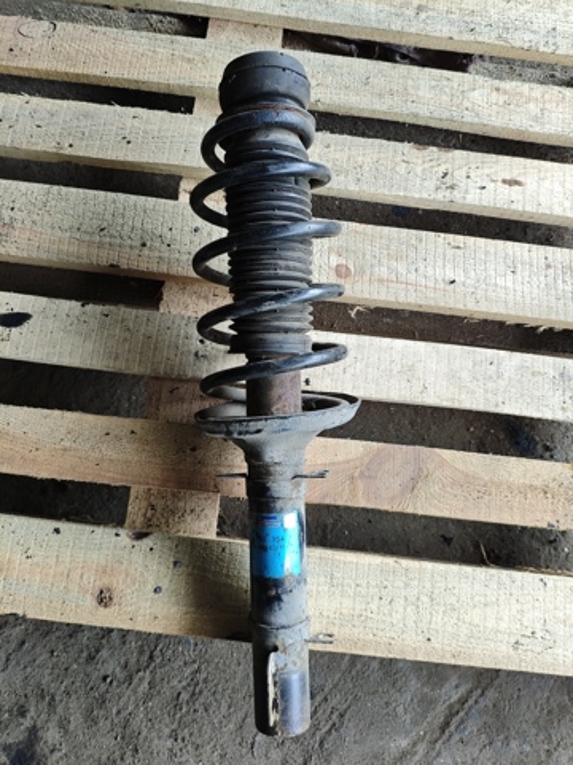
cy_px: 382
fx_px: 574
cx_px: 286
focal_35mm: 26
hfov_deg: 53.1
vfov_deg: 67.3
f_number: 1.59
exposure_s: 1/100
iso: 64
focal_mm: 4.94
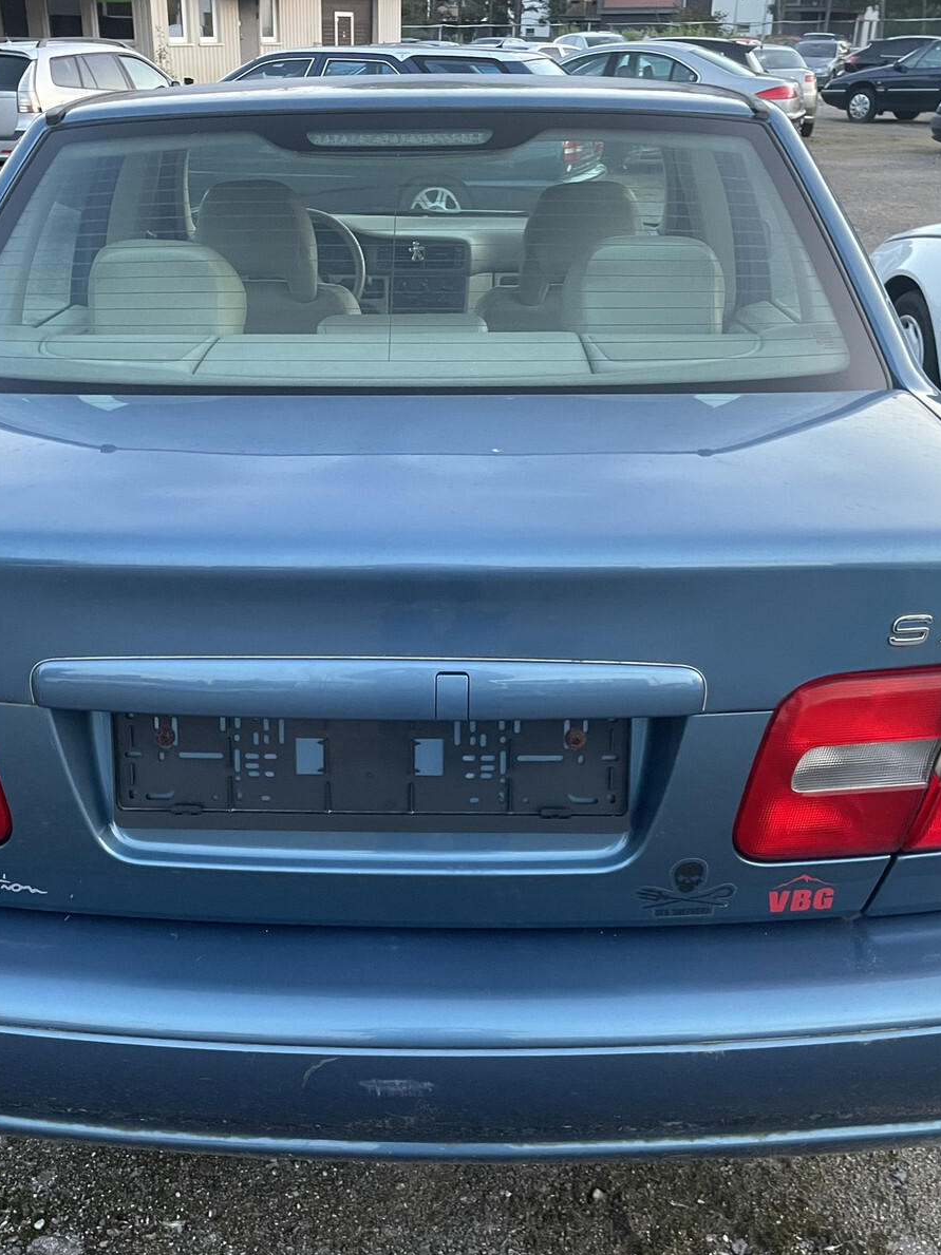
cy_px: 632
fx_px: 1269
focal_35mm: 35
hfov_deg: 40.5
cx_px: 377
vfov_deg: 52.6
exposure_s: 1/60
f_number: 1.6
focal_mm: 4.2
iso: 500
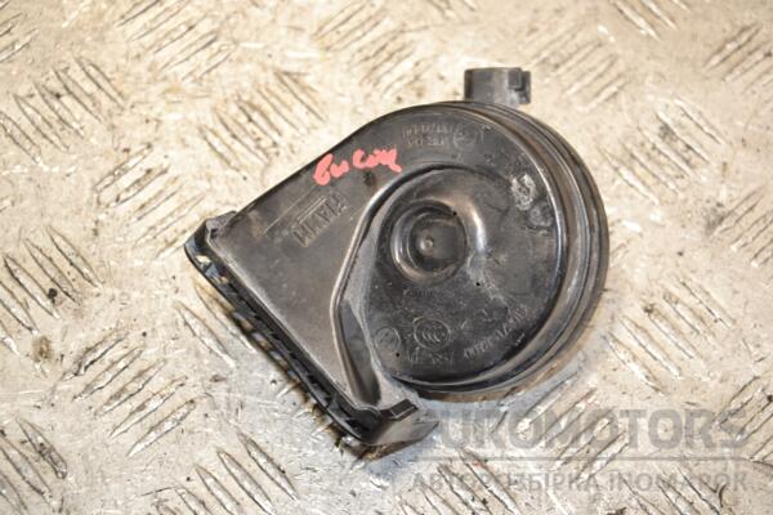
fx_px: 1868
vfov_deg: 15.7
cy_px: 258
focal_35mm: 87
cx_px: 386
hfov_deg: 23.4
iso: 800
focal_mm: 58
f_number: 5
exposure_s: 1/160
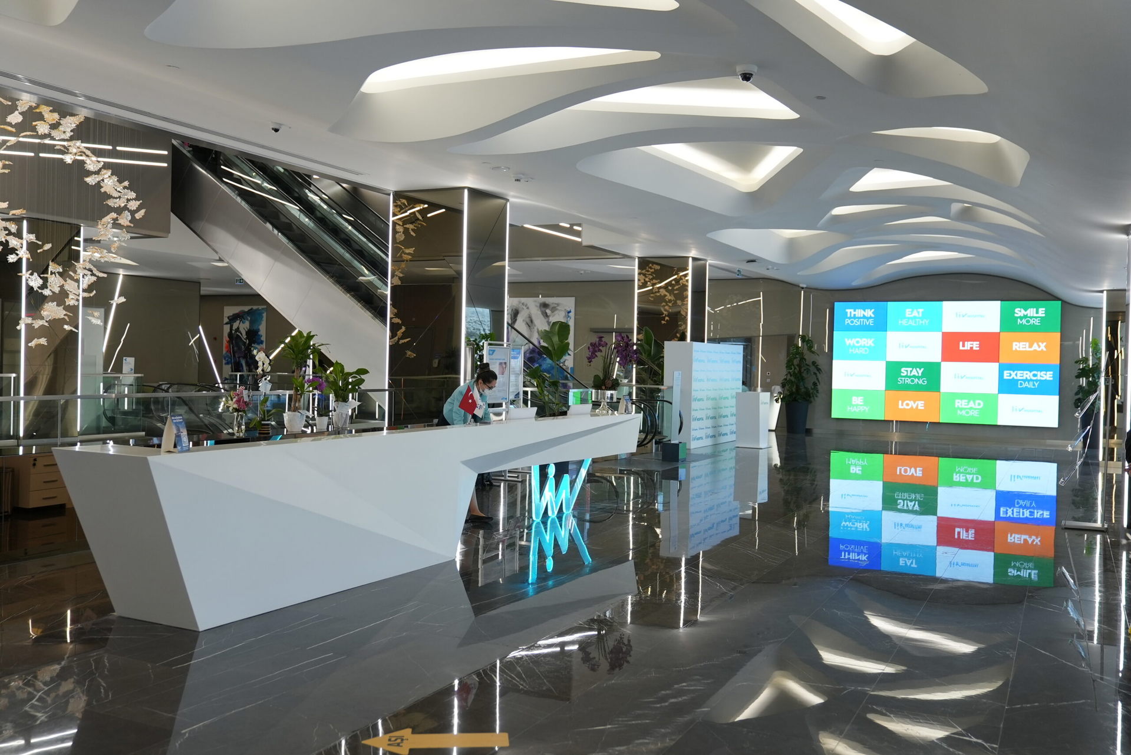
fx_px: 974
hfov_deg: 60.3
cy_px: 378
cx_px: 566
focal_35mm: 31
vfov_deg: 42.4
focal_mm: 31
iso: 640
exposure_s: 1/125
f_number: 2.8
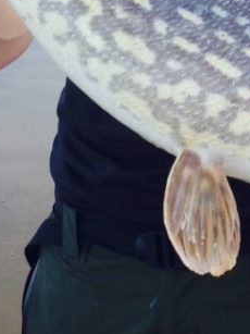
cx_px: 265
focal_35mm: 129
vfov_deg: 15.1
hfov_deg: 11.3
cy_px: 10
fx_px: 1243
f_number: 2.4
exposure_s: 1/198
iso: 50
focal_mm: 4.12
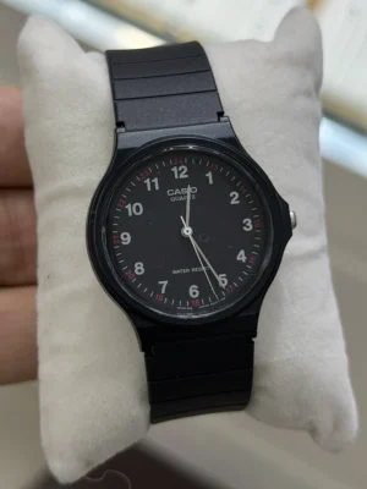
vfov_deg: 39.7
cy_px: 244
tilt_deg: -59.0
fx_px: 679
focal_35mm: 48
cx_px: 184
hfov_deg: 30.3
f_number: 1.78
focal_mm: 6.76
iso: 64
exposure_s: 1/641
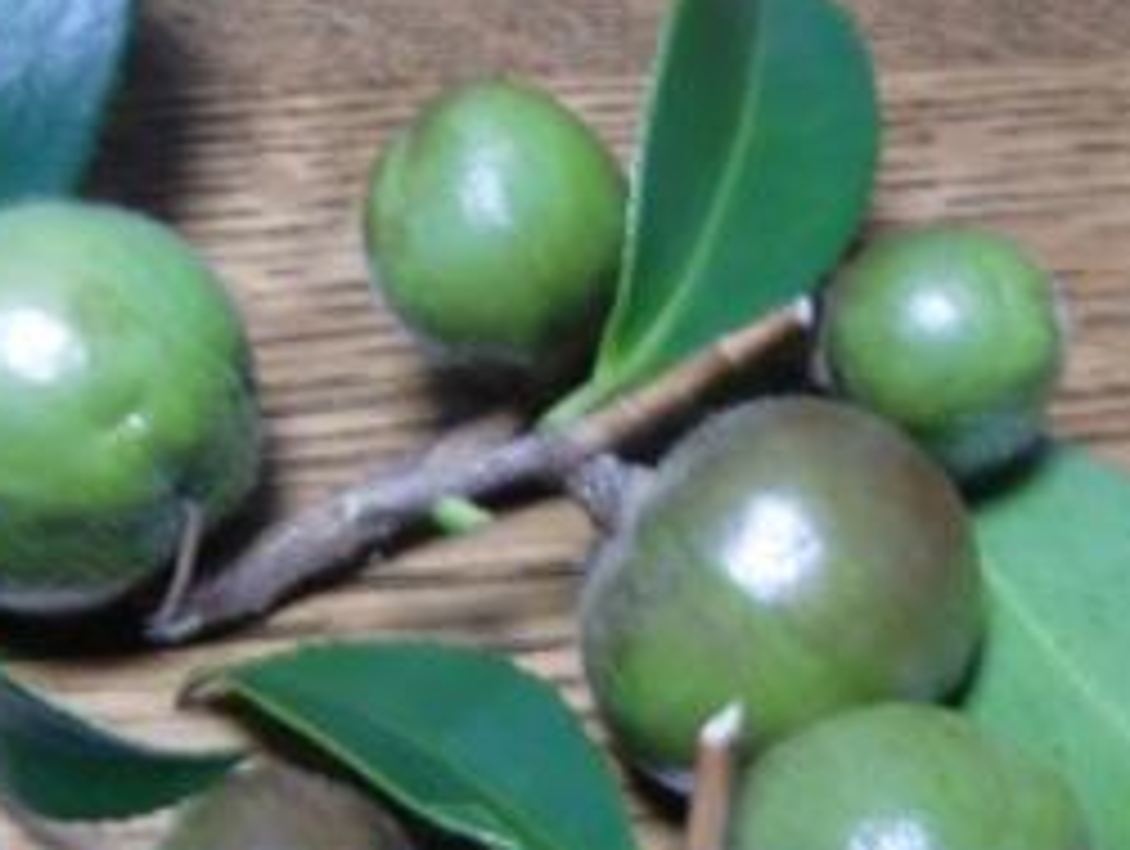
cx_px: 513
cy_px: 594
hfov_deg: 20.0
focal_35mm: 98
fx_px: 3204
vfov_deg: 15.1
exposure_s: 1/8
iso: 400
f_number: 4.2
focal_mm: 9.8
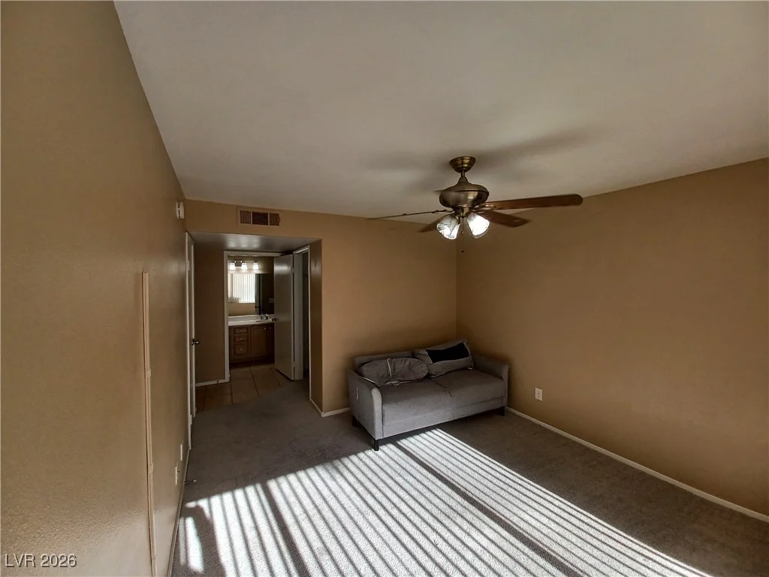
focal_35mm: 13
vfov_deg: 89.9
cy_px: 288
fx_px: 289
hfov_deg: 106.2
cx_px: 384
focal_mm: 1.42
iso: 40
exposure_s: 1/113
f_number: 2.2
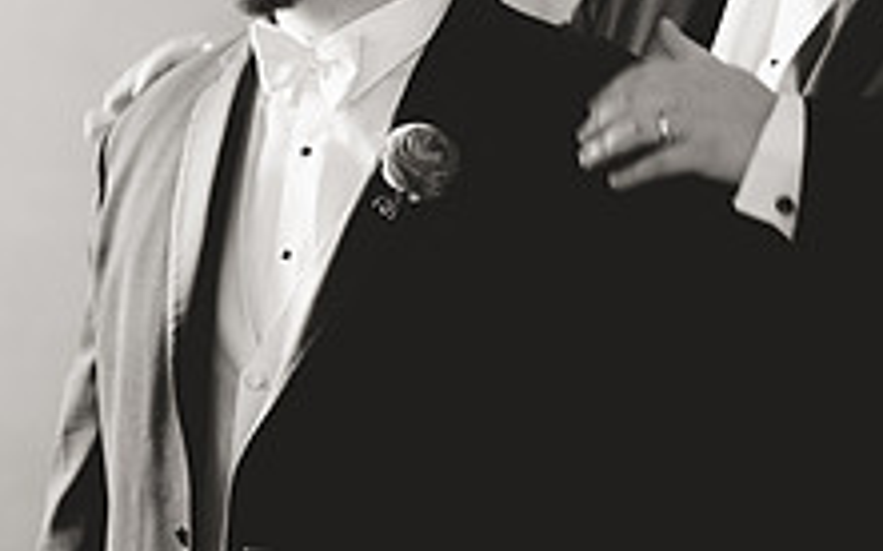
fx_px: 4234
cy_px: 351
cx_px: 559
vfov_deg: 7.4
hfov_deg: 11.9
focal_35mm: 176
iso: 800
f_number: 2.2
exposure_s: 1/60
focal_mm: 85
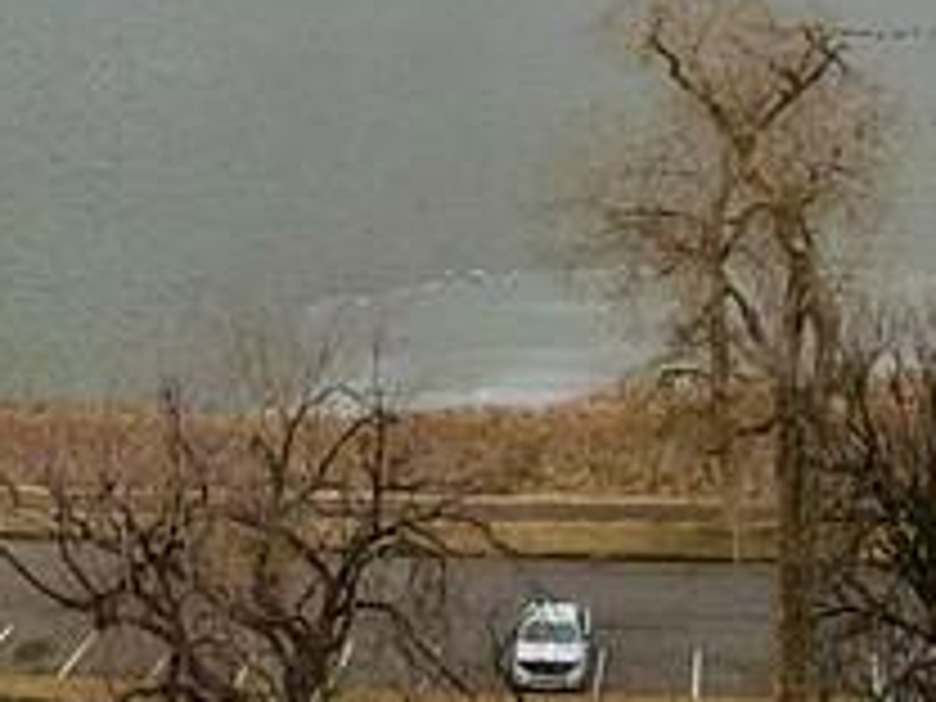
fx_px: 5002
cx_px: -22
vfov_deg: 7.9
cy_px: -306
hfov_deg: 10.6
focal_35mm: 185
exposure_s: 1/320
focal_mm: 4.5
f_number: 2.8
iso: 100
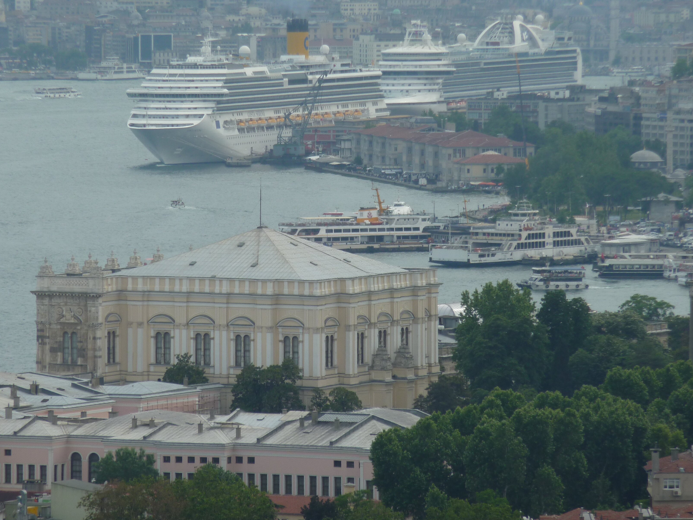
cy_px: 228
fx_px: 6806
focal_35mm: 340
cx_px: 324
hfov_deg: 5.8
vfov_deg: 4.4
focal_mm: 49.2
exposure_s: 1/500
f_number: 5.6
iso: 80
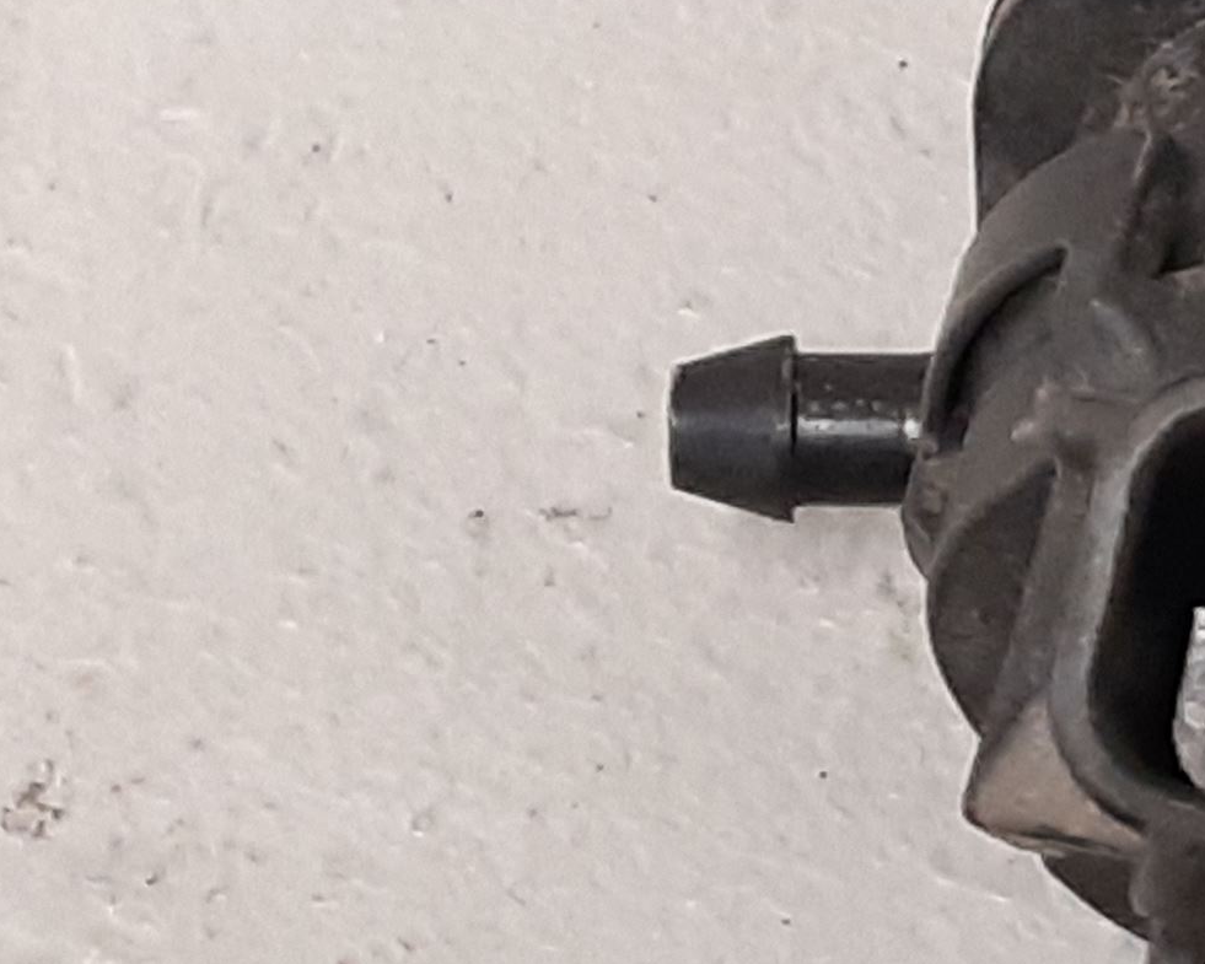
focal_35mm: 53
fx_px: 1890
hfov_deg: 34.3
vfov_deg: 28.4
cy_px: 635
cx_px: 957
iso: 250
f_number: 1.7
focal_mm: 3.93
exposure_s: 1/50
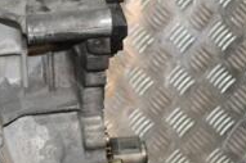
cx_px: -93
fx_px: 1031
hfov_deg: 13.0
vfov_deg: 9.0
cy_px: 169
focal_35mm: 151
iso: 3200
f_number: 7.1
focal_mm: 32
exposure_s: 1/60
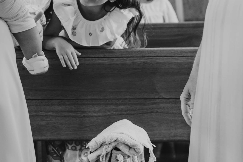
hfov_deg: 29.7
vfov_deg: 20.2
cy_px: 12
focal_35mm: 66
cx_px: 44
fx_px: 446
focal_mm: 35
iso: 800
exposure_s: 1/180
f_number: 4
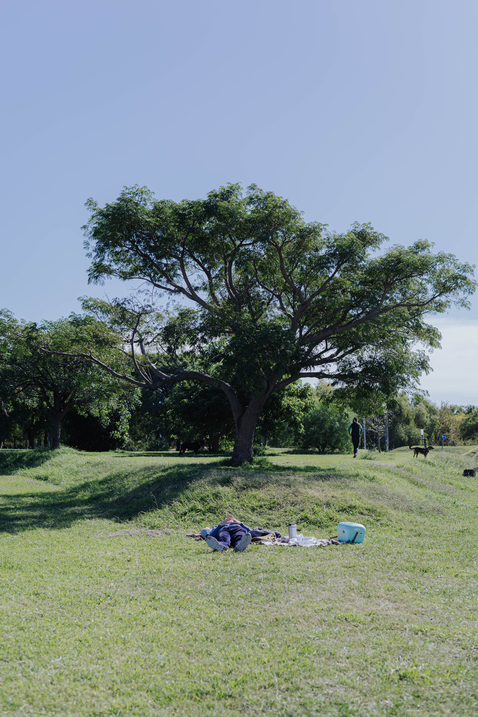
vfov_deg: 39.6
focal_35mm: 50
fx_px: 995
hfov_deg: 27.0
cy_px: 358
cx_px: 239
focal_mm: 50
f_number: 3.5
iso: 100
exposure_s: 1/800
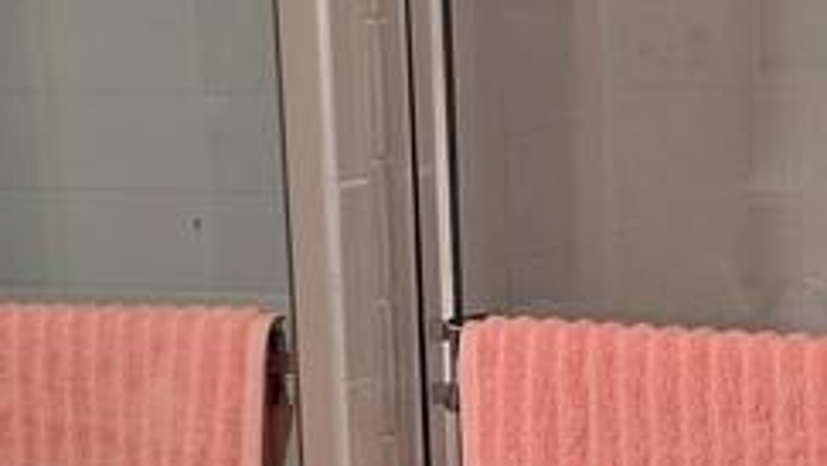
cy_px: 296
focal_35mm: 124
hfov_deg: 17.1
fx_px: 2721
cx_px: 721
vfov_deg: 9.8
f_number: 1.8
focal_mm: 4.44
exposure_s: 1/59.9
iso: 54
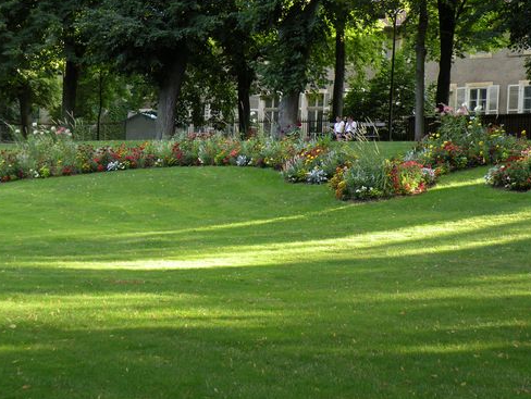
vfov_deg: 21.0
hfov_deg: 27.8
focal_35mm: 70
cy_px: 193
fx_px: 1075
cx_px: 266
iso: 64
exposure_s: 1/44
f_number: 3.5
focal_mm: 11.9
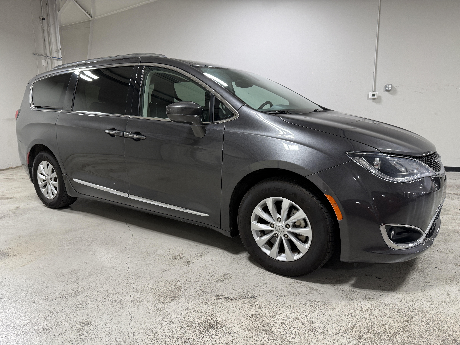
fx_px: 319
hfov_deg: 71.6
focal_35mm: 24
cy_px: 172
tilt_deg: -10.9
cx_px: 230
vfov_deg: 56.8
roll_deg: +0.8
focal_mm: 6.76
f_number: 1.78
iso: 125
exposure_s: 1/120
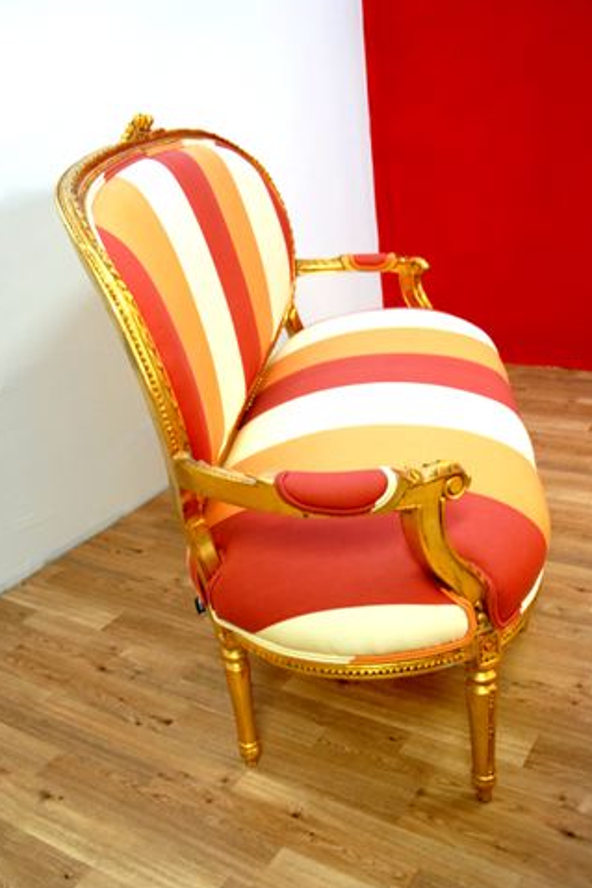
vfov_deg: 55.8
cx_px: 295
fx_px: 839
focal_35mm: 34
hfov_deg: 38.9
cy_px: 442
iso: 400
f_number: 3.8
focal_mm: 22
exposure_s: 1/20
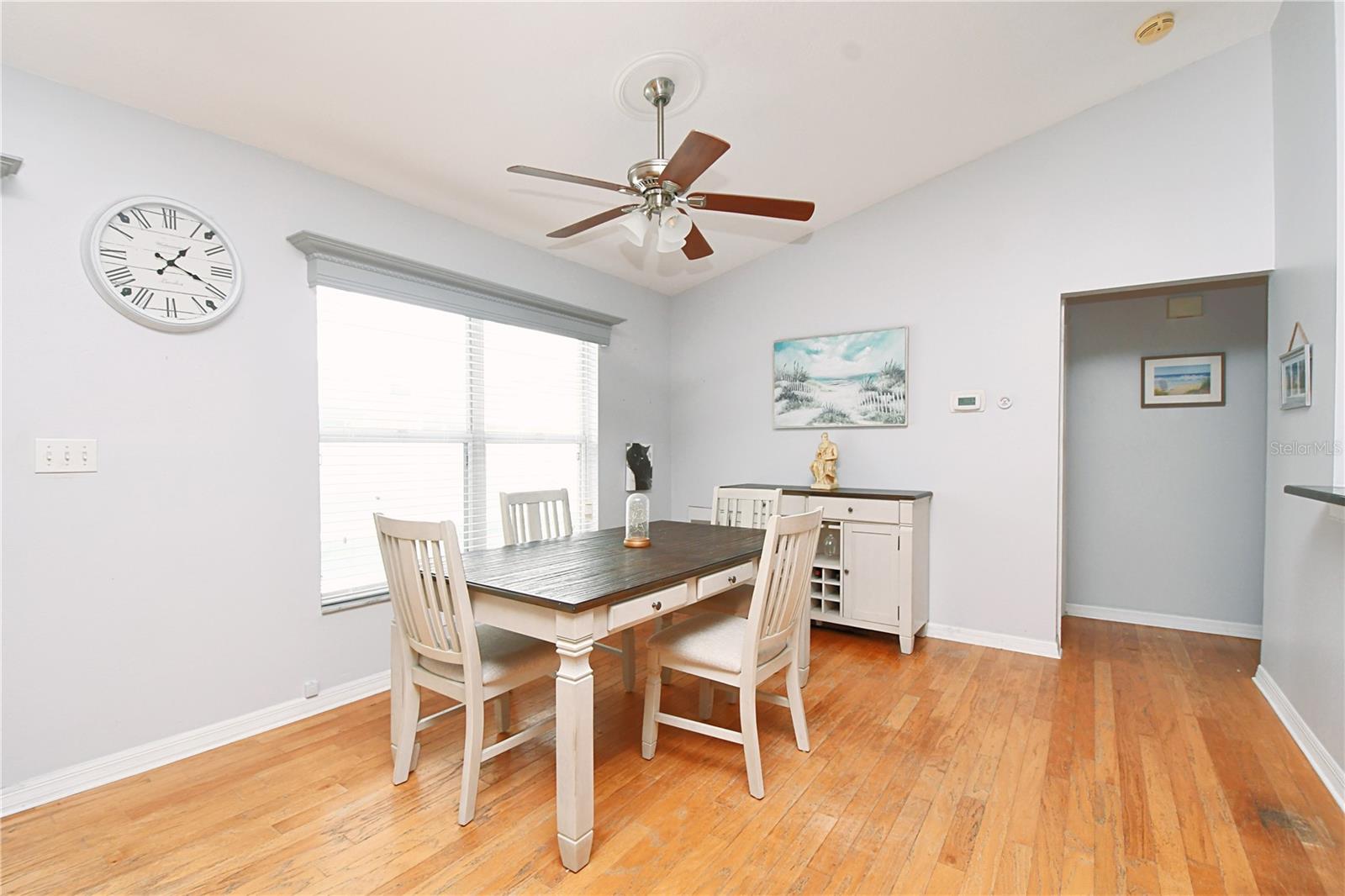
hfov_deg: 100.4
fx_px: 560
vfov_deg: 77.3
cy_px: 448
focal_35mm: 15
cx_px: 672
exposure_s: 1/60
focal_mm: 10
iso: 800
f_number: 7.1
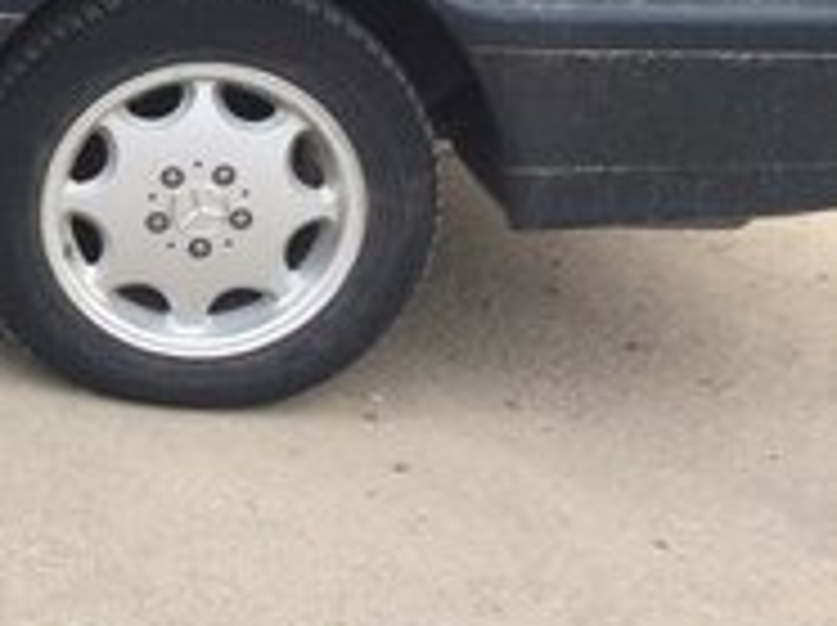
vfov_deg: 14.1
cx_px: -639
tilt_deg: -15.1
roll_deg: -0.3
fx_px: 2487
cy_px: 2
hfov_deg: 16.3
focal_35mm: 103
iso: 64
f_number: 2.2
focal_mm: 4.15
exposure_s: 1/100
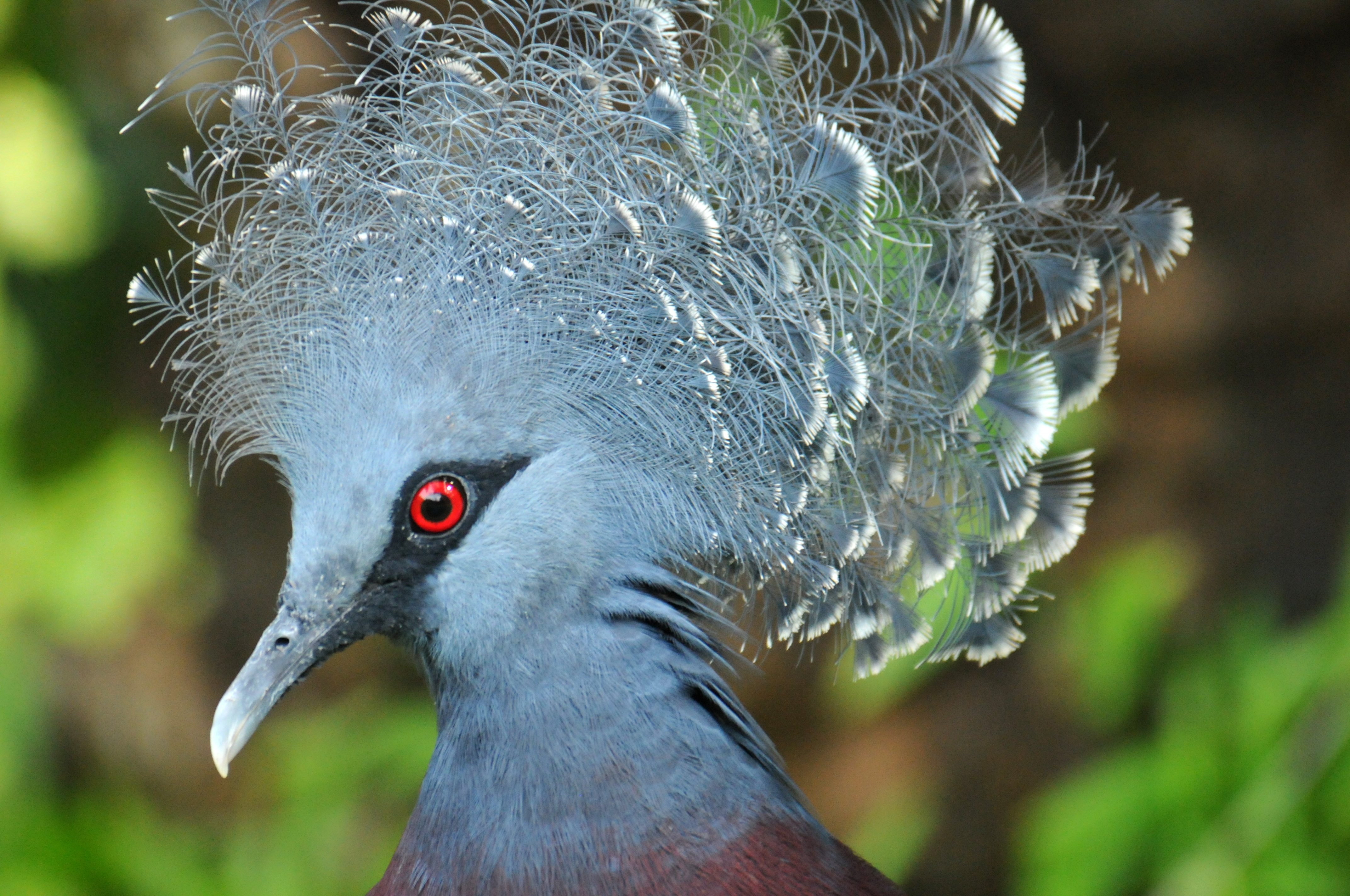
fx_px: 22472
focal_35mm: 600
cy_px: 448
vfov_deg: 2.3
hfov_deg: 3.4
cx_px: 675
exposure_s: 1/320
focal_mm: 400
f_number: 5.6
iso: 1250
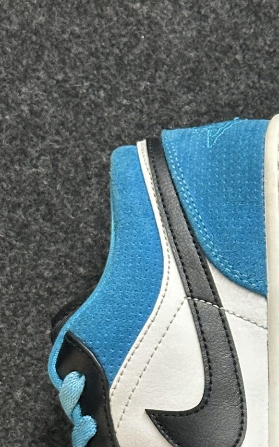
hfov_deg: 9.2
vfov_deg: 14.6
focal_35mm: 140
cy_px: 489
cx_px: 370
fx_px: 1704
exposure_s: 1/41
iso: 250
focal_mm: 6.86
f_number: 1.78
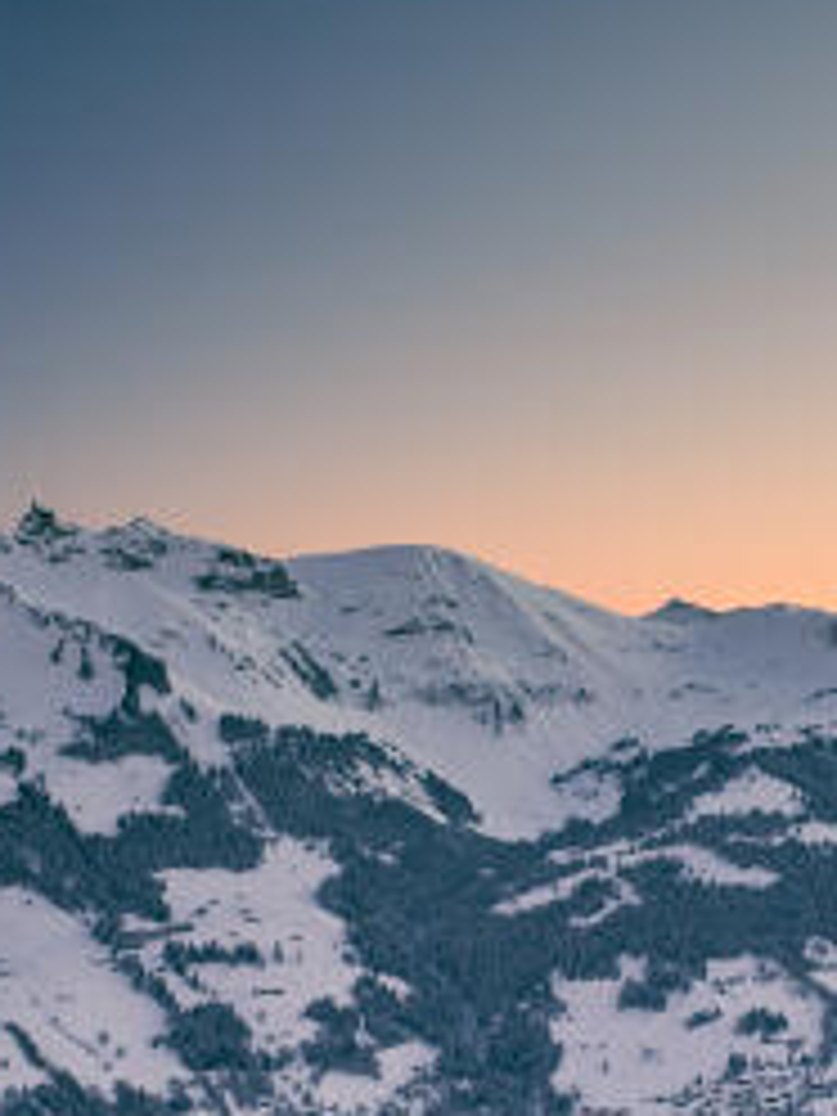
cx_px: 526
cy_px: 794
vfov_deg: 29.1
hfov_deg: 22.2
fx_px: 2128
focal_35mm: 66
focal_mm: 20.6
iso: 200
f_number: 8
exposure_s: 1/1.3
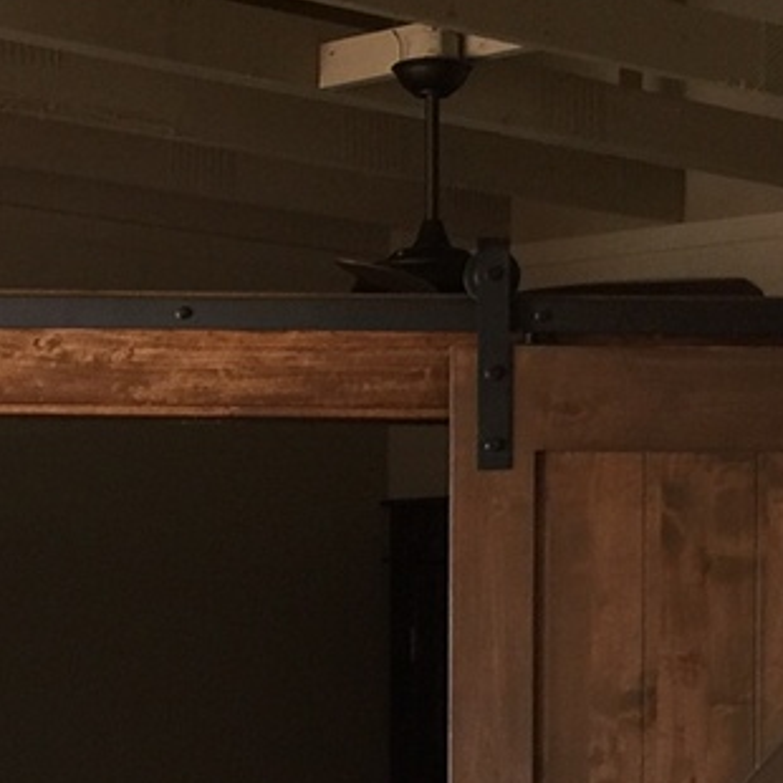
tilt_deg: +0.4
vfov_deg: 14.5
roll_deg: -1.5
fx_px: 3045
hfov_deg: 14.6
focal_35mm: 119
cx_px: 424
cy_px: 725
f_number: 2.2
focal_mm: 4.15
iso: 40
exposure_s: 1/15
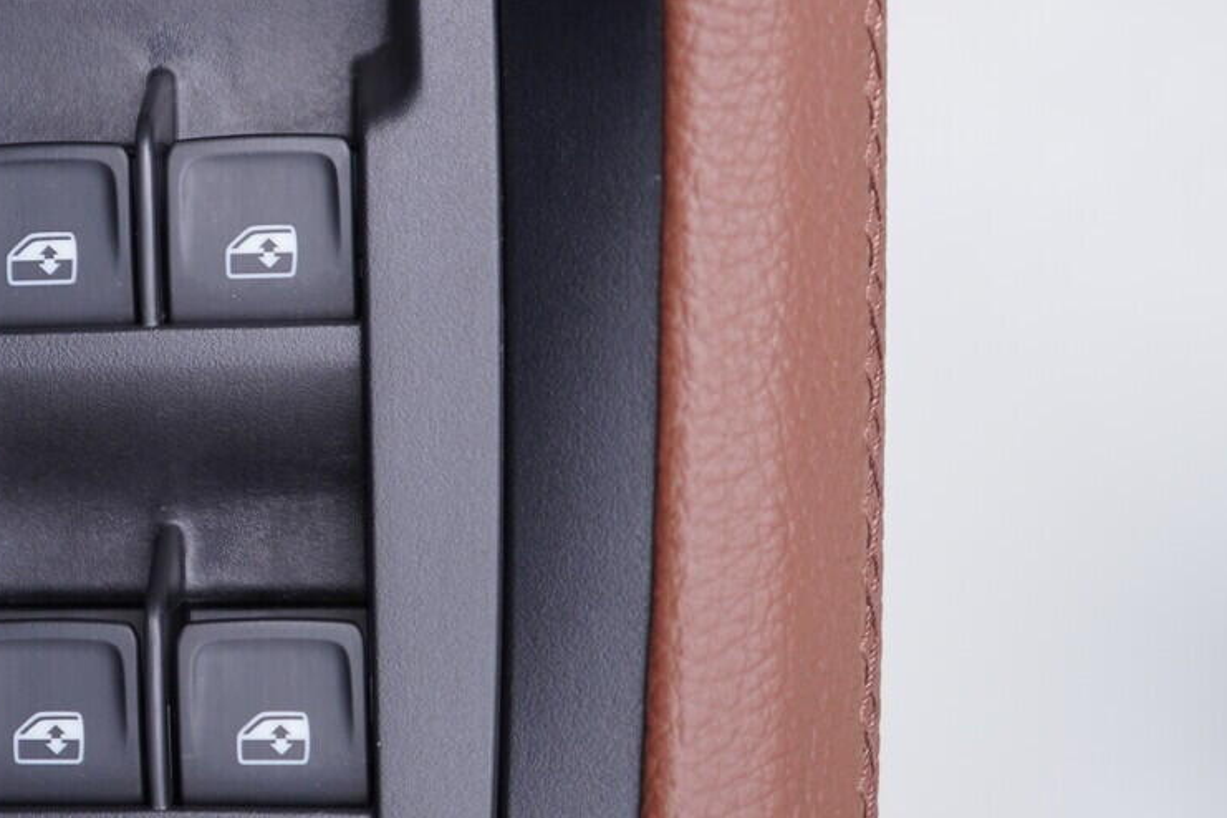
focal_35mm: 70
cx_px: 58
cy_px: 328
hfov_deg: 27.5
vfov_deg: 19.4
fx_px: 2386
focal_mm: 24
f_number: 2.8
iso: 200
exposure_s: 1/40
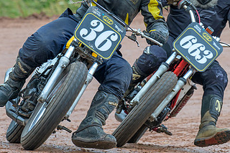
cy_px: 56
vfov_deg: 1.9
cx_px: 192
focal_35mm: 727
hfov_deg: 2.8
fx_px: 4642
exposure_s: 1/400
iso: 220
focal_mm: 200
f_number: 4
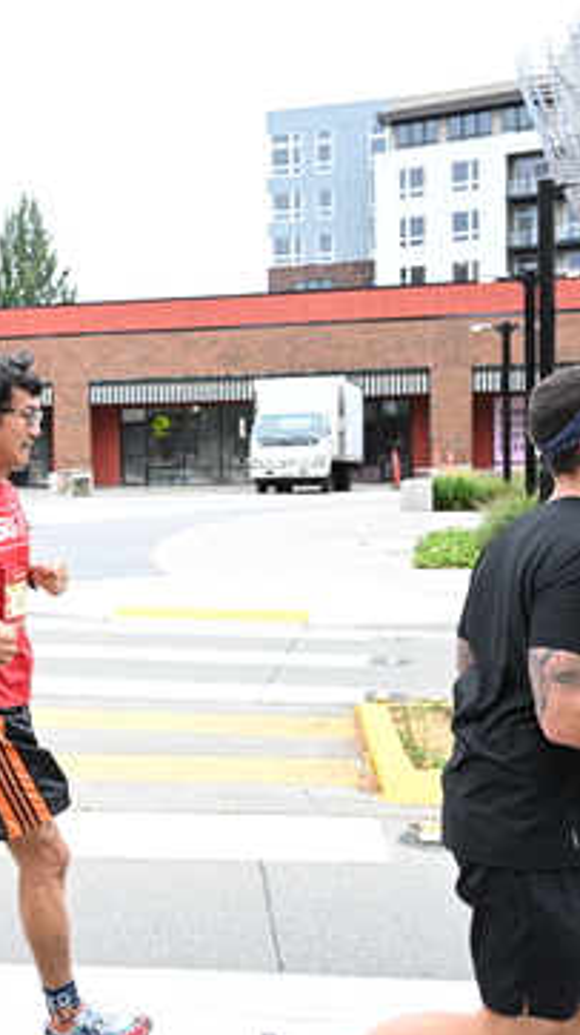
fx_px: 1398
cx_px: -3
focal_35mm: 51
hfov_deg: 22.5
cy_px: 522
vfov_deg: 40.6
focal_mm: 32
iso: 2000
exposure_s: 1/640
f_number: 4
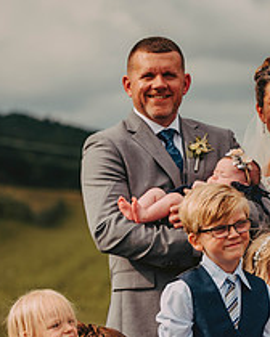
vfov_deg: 11.6
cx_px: 231
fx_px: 1648
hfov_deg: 9.3
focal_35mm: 165
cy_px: 271
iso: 200
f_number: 2.8
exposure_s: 1/1600
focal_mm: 82
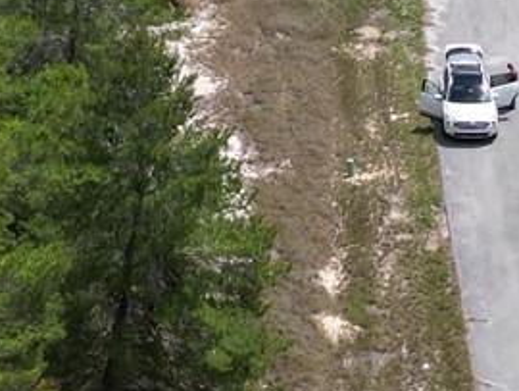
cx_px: 154
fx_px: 2131
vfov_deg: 10.3
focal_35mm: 142
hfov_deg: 13.9
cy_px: -46
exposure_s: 1/4000
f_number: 1.7
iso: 130
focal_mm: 6.72
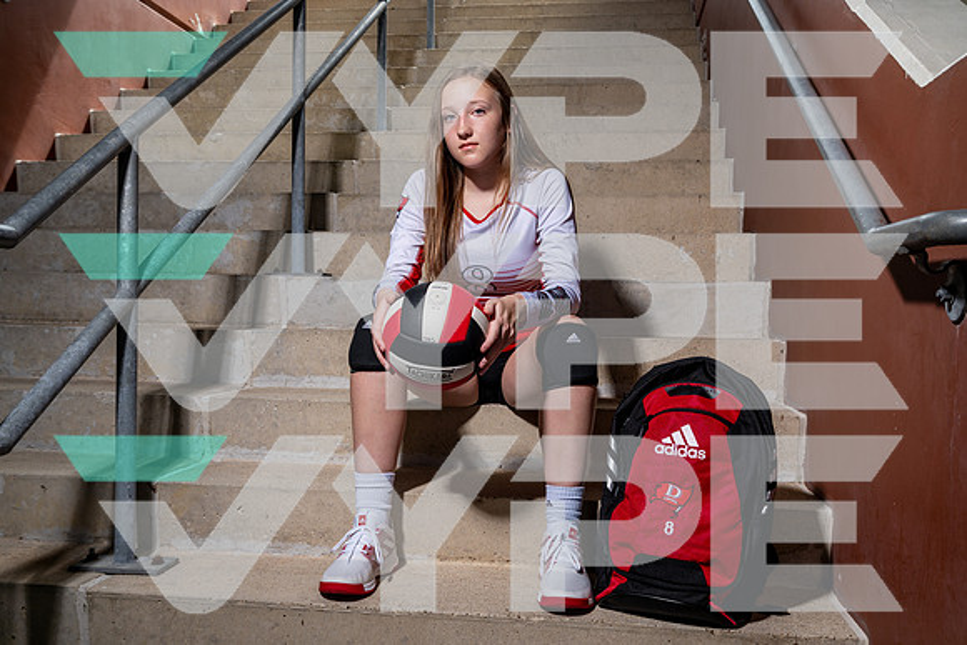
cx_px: 484
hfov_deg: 55.8
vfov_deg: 38.9
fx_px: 913
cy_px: 322
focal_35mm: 34
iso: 100
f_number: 8
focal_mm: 34
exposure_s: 1/125
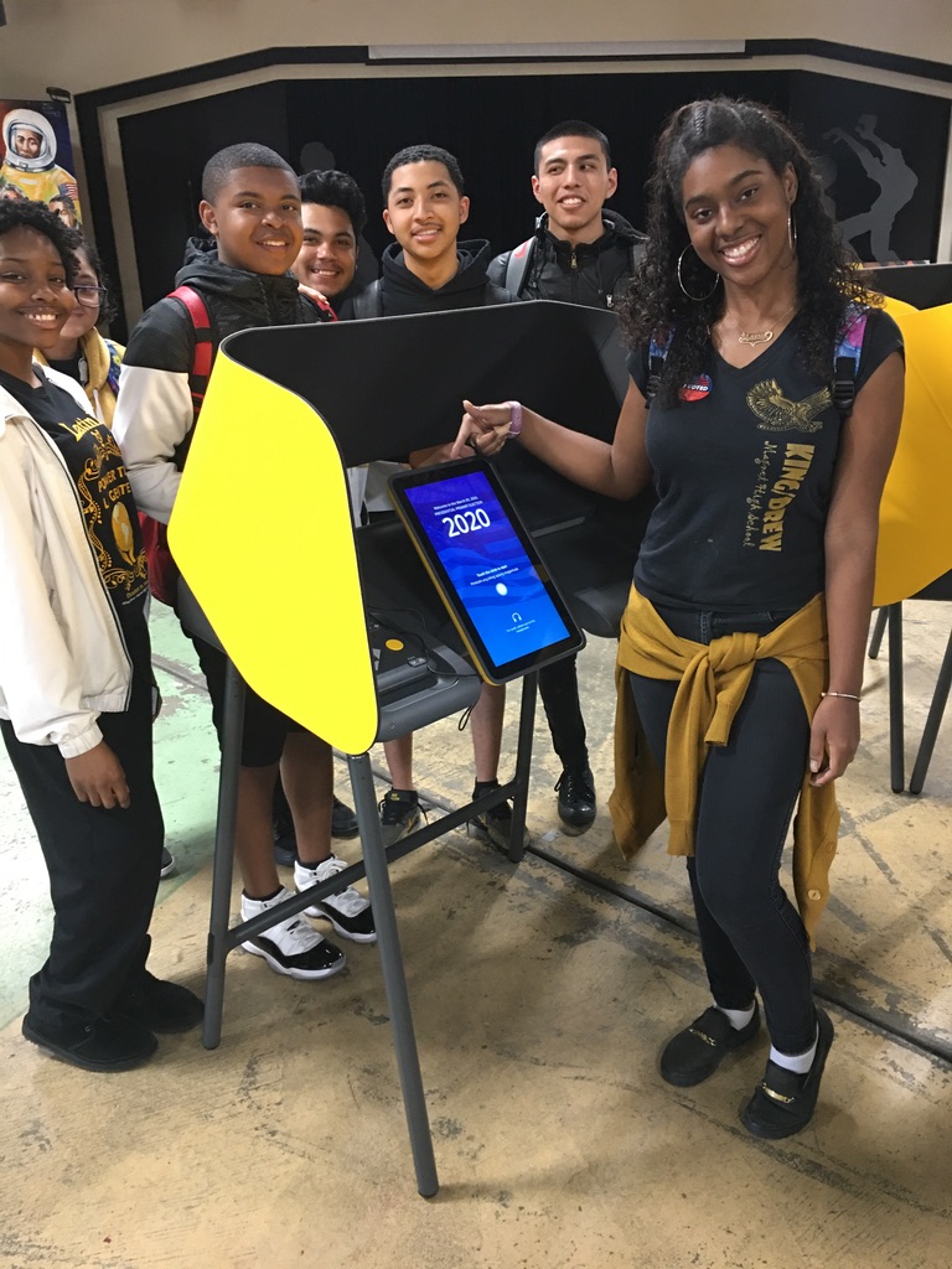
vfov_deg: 61.7
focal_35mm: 29
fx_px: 1063
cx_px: 476
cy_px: 634
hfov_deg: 48.2
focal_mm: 4.15
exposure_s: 1/15
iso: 100
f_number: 2.2
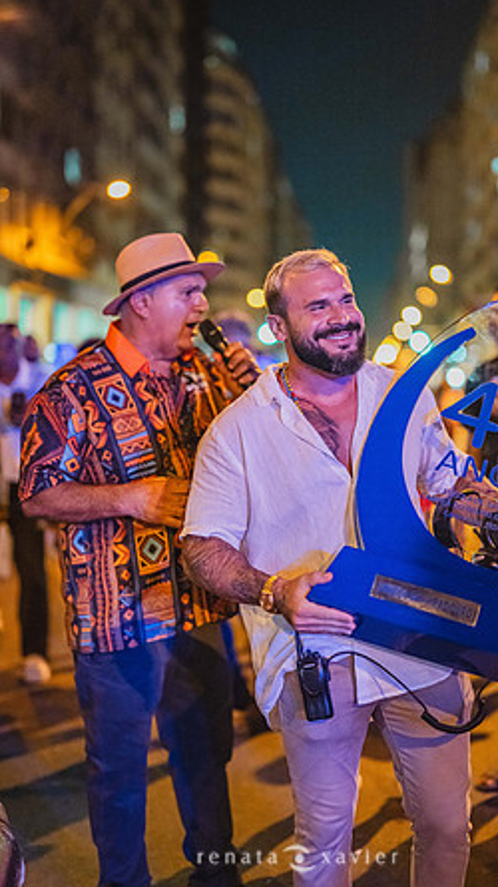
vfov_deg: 39.2
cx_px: 295
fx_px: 1245
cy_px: 444
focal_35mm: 53
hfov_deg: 22.6
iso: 6400
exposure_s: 1/250
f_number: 1.2
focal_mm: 50
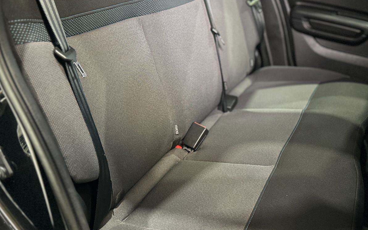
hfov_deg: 48.2
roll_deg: -4.9
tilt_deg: -23.7
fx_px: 411
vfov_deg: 31.2
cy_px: 95
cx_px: 178
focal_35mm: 41
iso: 640
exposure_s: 1/40
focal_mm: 6.86
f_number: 1.78
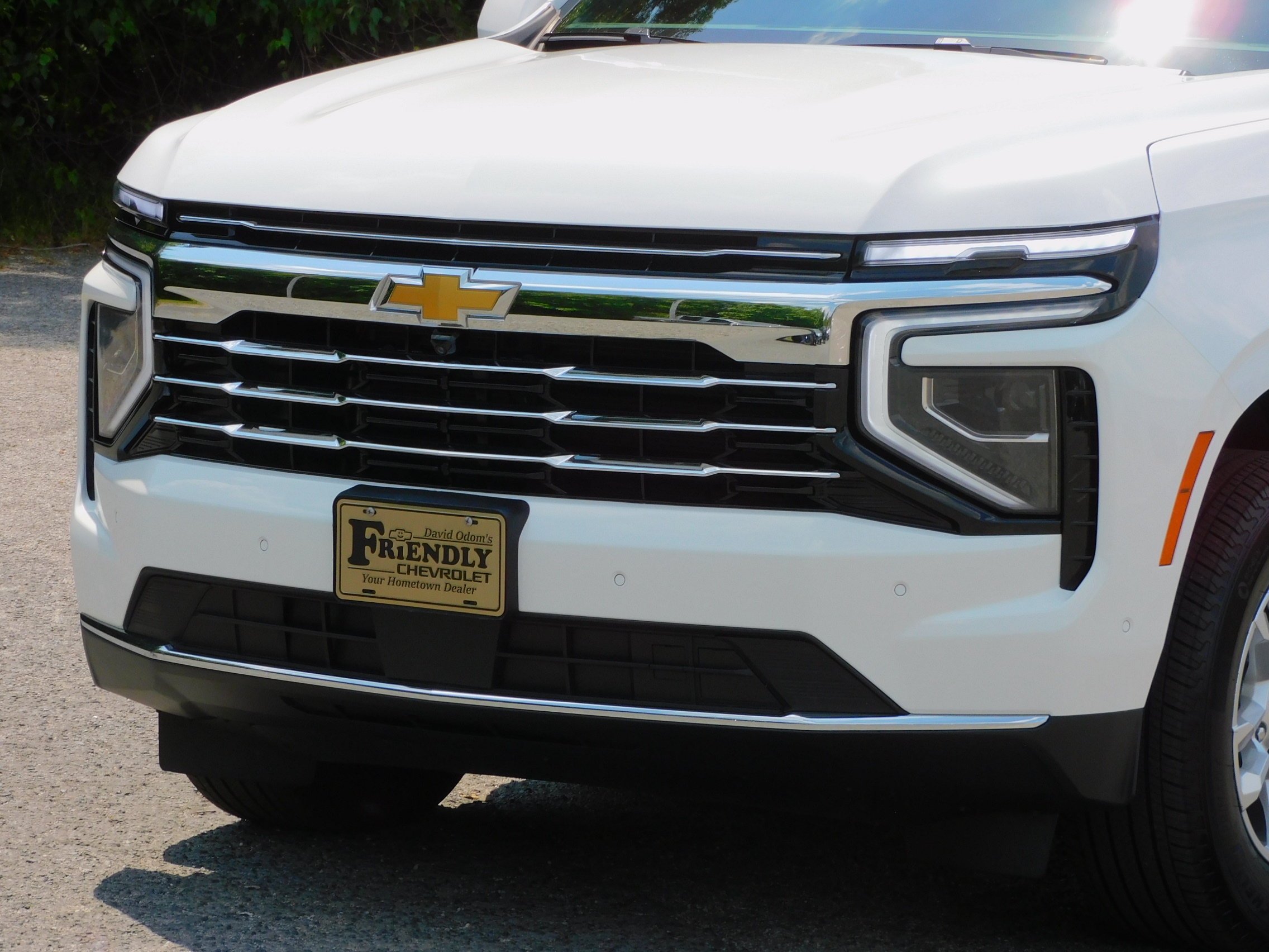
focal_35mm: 150
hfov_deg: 13.2
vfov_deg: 9.9
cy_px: 476
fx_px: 5499
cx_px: 634
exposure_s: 1/800
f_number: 5.2
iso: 125
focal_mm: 26.9
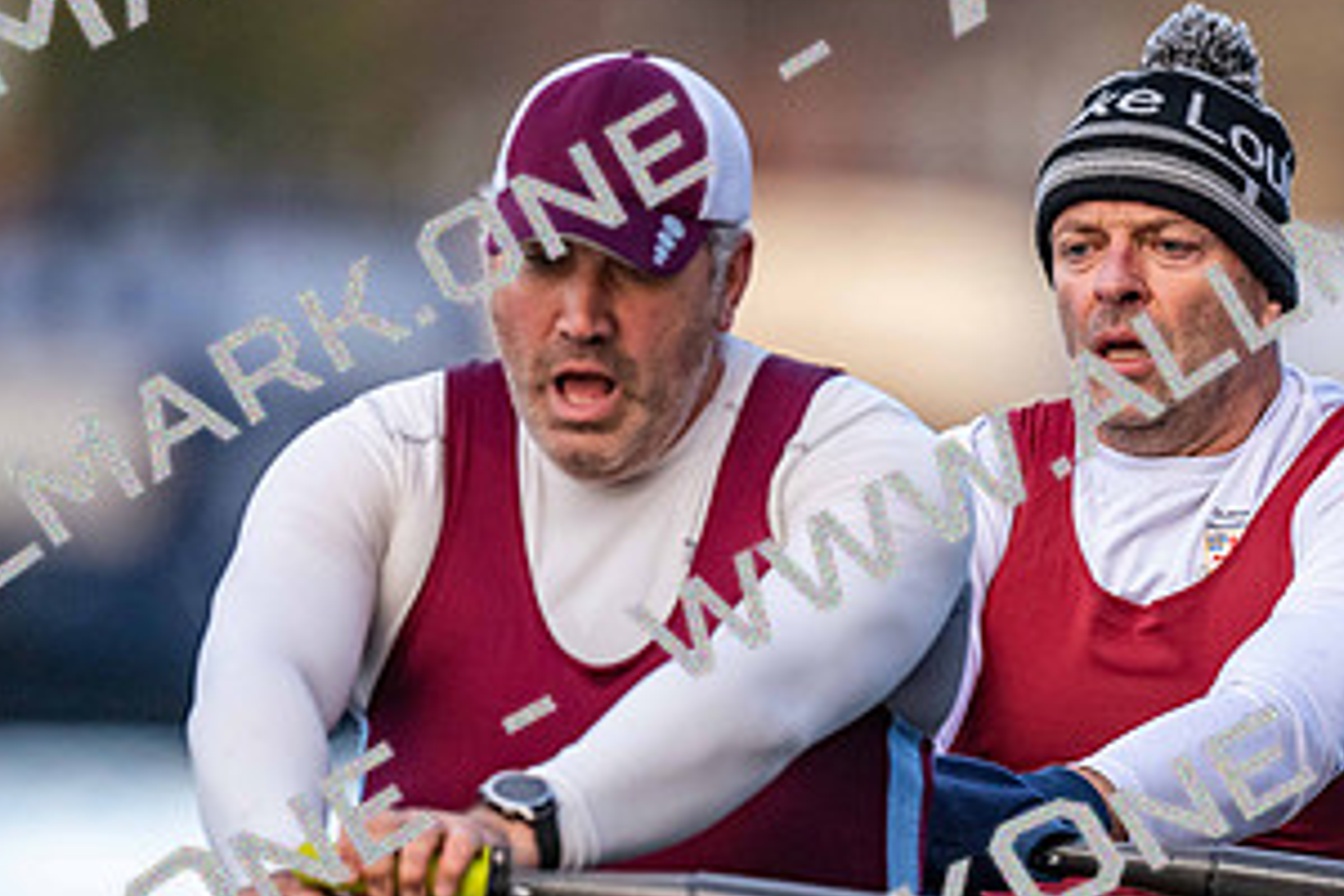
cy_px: 692
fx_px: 43303
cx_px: 1183
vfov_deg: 1.2
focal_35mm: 1160
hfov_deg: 1.8
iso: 2000
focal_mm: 600
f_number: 4
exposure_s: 1/2500
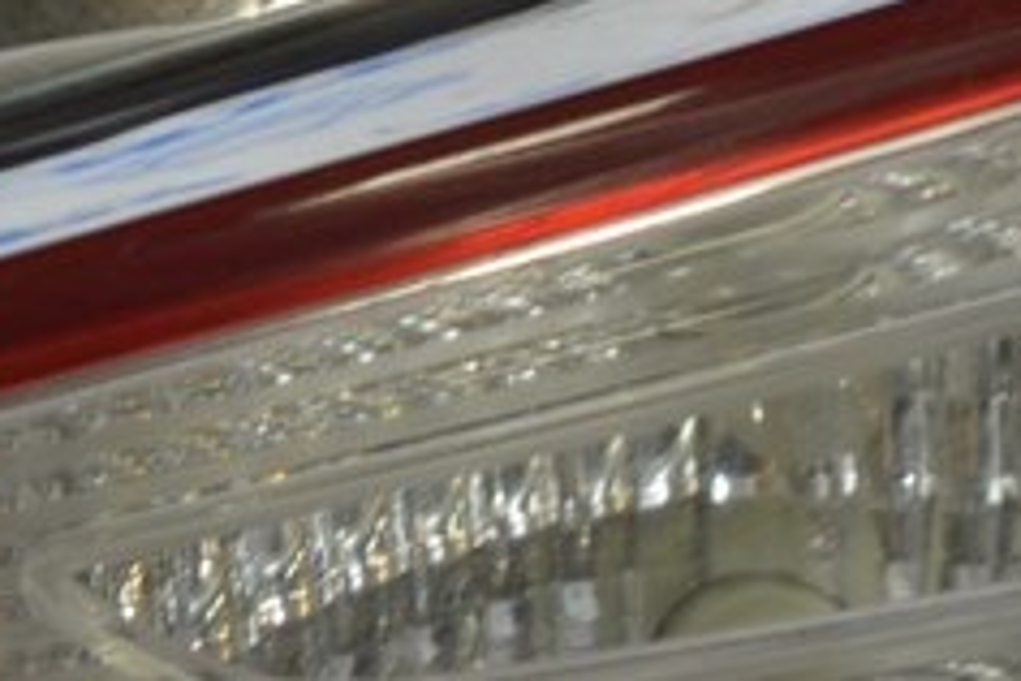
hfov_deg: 5.8
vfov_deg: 3.9
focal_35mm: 356
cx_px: 633
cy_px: 567
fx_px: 10100
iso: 400
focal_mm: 55
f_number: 5.6
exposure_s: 1/20
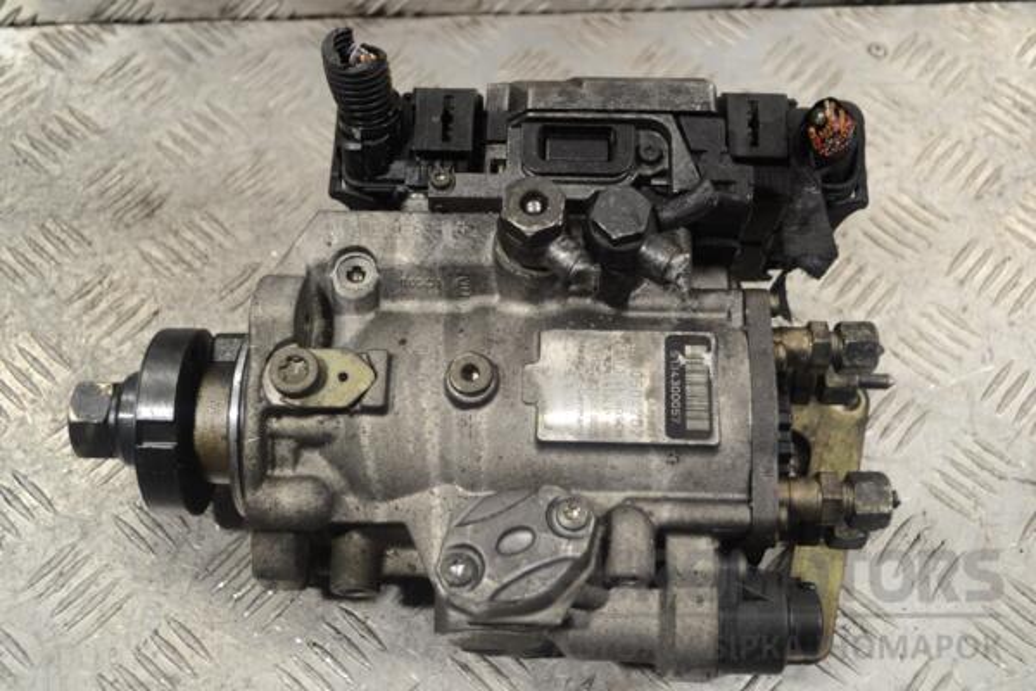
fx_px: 1209
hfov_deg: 46.4
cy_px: 346
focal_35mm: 42
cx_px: 518
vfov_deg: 31.9
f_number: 4.5
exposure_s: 1/30
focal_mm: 28
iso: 140
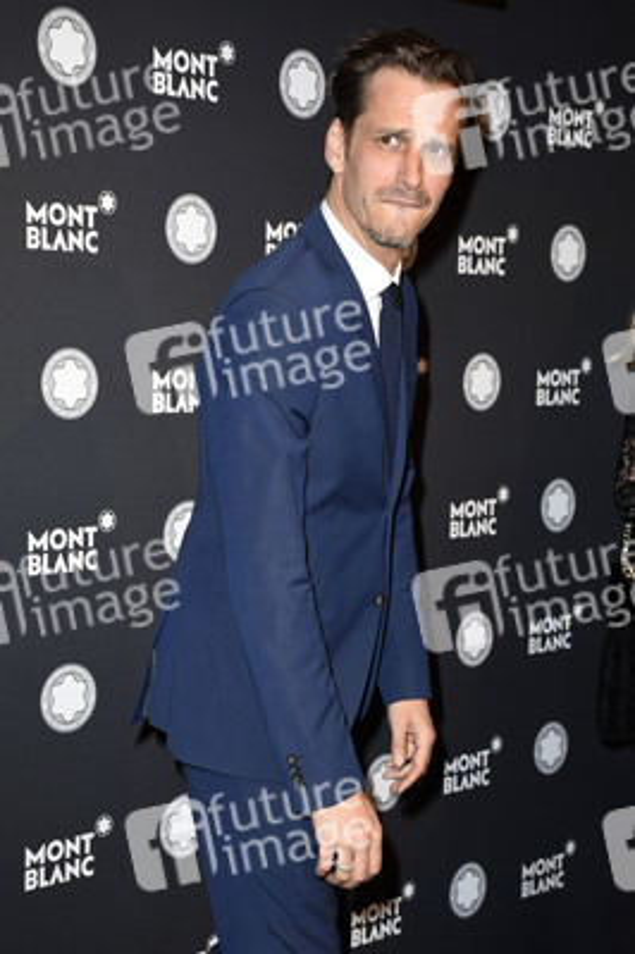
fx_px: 1670
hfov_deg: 21.5
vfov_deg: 31.9
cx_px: 318
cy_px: 477
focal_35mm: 63
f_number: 6.3
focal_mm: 42
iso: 500
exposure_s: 1/160
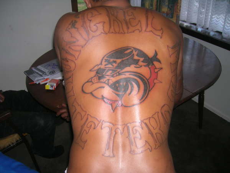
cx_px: 115
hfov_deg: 54.0
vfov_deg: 41.8
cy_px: 86
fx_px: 226
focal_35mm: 34
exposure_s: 1/60.1
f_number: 2.9
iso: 50
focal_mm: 5.7
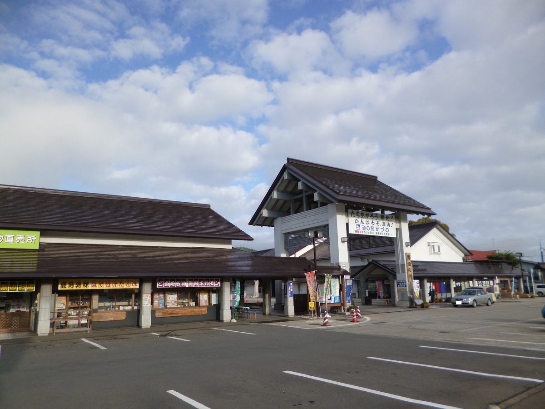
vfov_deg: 56.8
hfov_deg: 71.6
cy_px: 204
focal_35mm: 24
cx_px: 272
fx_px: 378
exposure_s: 1/1300
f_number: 2.5
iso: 100
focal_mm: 4.3
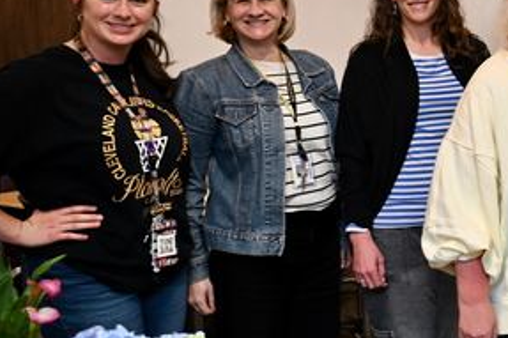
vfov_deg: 20.2
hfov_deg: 25.5
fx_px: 945
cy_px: 105
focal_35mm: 67
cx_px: 676
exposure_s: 1/40
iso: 400
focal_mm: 24
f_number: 4
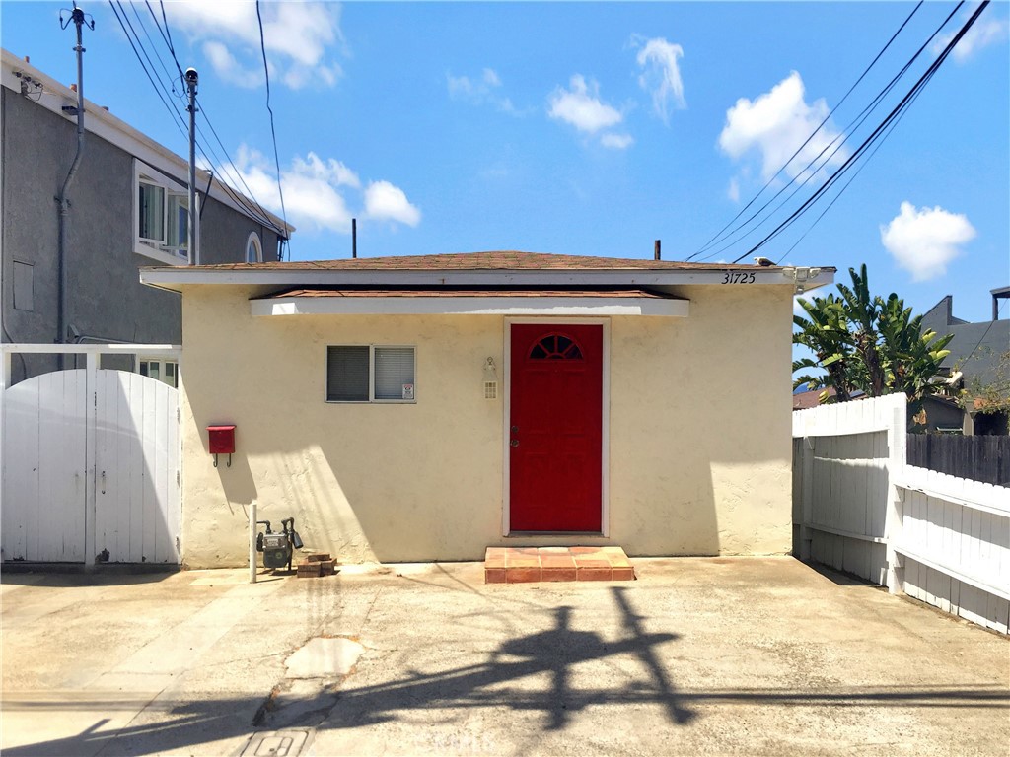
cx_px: 505
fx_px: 846
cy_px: 378
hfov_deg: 61.7
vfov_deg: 48.2
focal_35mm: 29
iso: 32
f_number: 2.2
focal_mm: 4.15
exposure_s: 1/2475
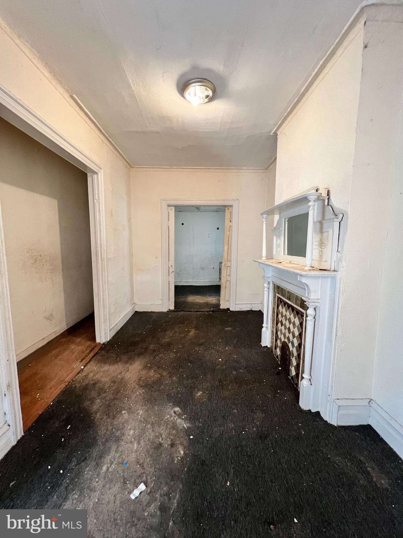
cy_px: 269
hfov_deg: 89.9
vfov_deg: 106.2
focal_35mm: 13
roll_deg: -0.3
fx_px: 202
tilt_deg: -6.3
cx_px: 202
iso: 320
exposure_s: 1/60
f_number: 1.8
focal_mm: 1.57
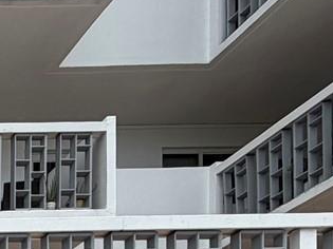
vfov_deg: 14.7
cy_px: 567
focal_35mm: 71
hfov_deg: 18.6
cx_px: -322
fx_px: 683
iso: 25
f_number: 2.2
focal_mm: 2.22
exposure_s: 1/770
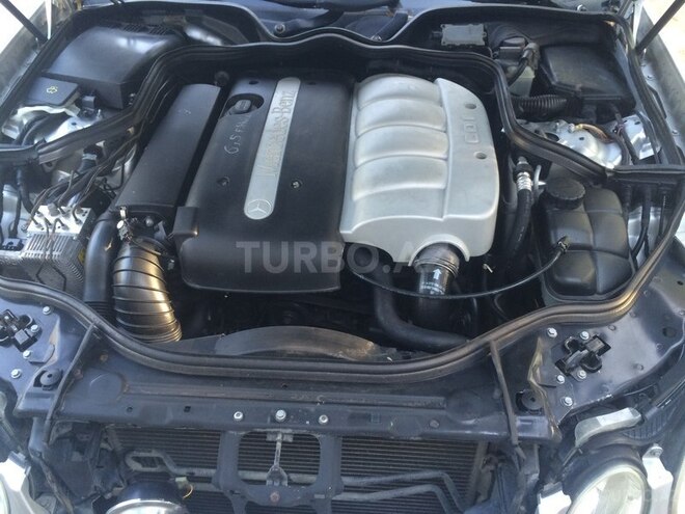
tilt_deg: -44.0
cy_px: 257
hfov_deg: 61.7
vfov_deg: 48.2
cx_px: 342
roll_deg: +0.0
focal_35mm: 29
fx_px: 574
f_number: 2.2
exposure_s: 1/33
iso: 64
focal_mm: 4.15
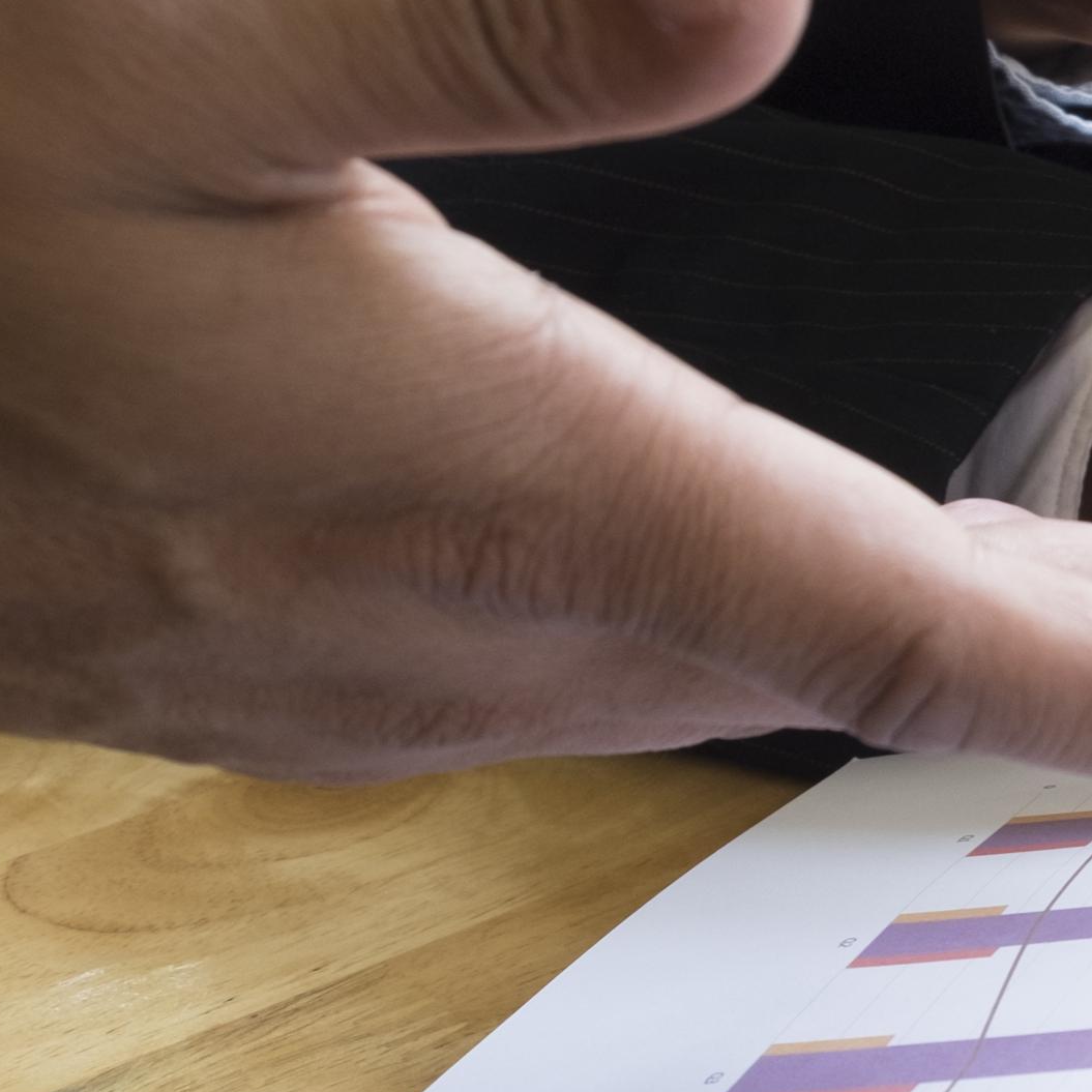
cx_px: 1888
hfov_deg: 15.4
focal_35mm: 99
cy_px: 687
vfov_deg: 17.5
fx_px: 3533
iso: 250
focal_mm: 21.4
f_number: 7.1
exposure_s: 1/30
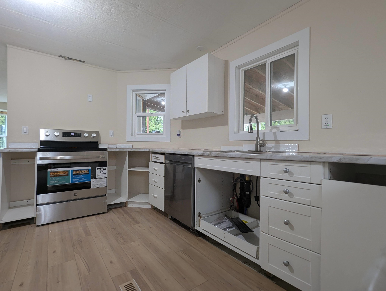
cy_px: 146
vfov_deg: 78.2
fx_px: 179
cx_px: 193
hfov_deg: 94.4
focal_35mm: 16
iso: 238
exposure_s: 1/60
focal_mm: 2.35
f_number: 2.2
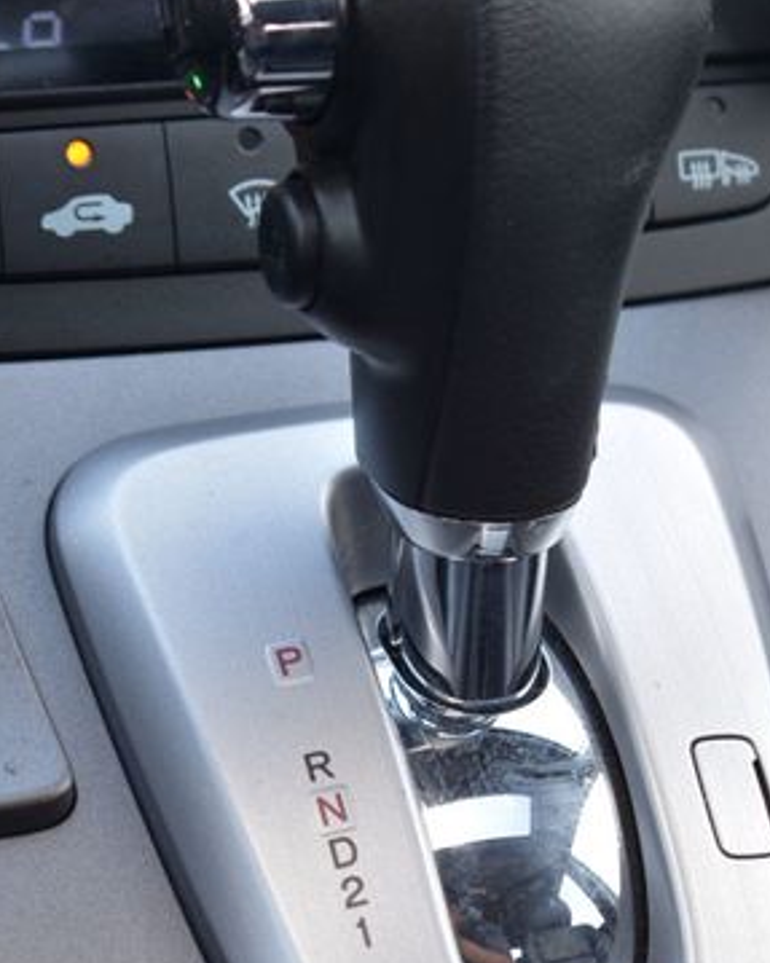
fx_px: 3928
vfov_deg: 14.0
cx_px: 443
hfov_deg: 11.2
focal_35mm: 138
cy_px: 539
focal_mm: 55
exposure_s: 1/60
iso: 320
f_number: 5.6
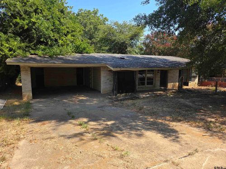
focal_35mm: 23
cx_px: 113
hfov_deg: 73.9
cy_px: 84
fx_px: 150
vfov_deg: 58.9
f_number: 1.8
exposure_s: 1/1925
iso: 80
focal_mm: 5.4
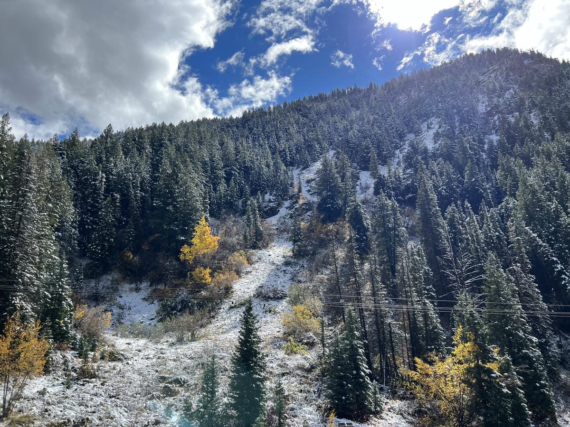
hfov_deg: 67.3
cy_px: 214
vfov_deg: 53.1
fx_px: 428
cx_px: 285
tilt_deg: +17.6
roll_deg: +0.7
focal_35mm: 26
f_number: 1.5
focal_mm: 5.7
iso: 50
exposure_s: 1/2994
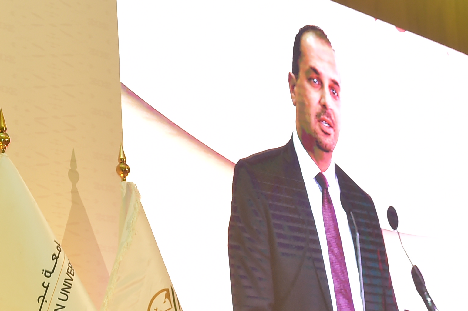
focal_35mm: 91
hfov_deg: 22.3
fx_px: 1182
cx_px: 150
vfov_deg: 14.8
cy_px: 288
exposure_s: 1/160
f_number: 3.5
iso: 1600
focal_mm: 38
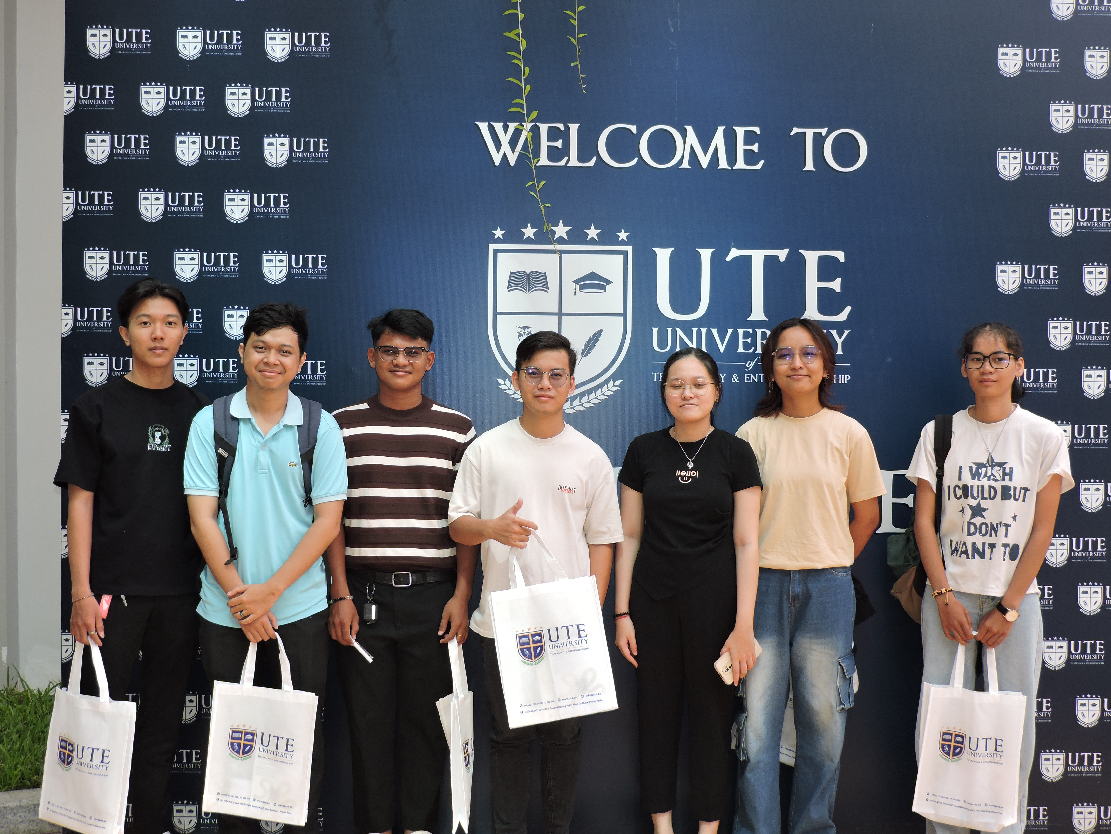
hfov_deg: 43.9
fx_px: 1380
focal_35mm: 43
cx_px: 556
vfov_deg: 33.6
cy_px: 417
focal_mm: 7.7
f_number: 3.4
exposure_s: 1/250
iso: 100
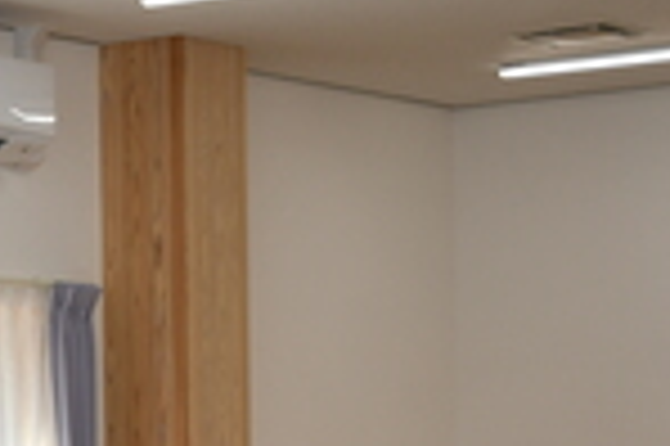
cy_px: 597
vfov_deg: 8.9
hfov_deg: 13.0
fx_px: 2807
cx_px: -256
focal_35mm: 151
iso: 180
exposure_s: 1/250
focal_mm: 30
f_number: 4
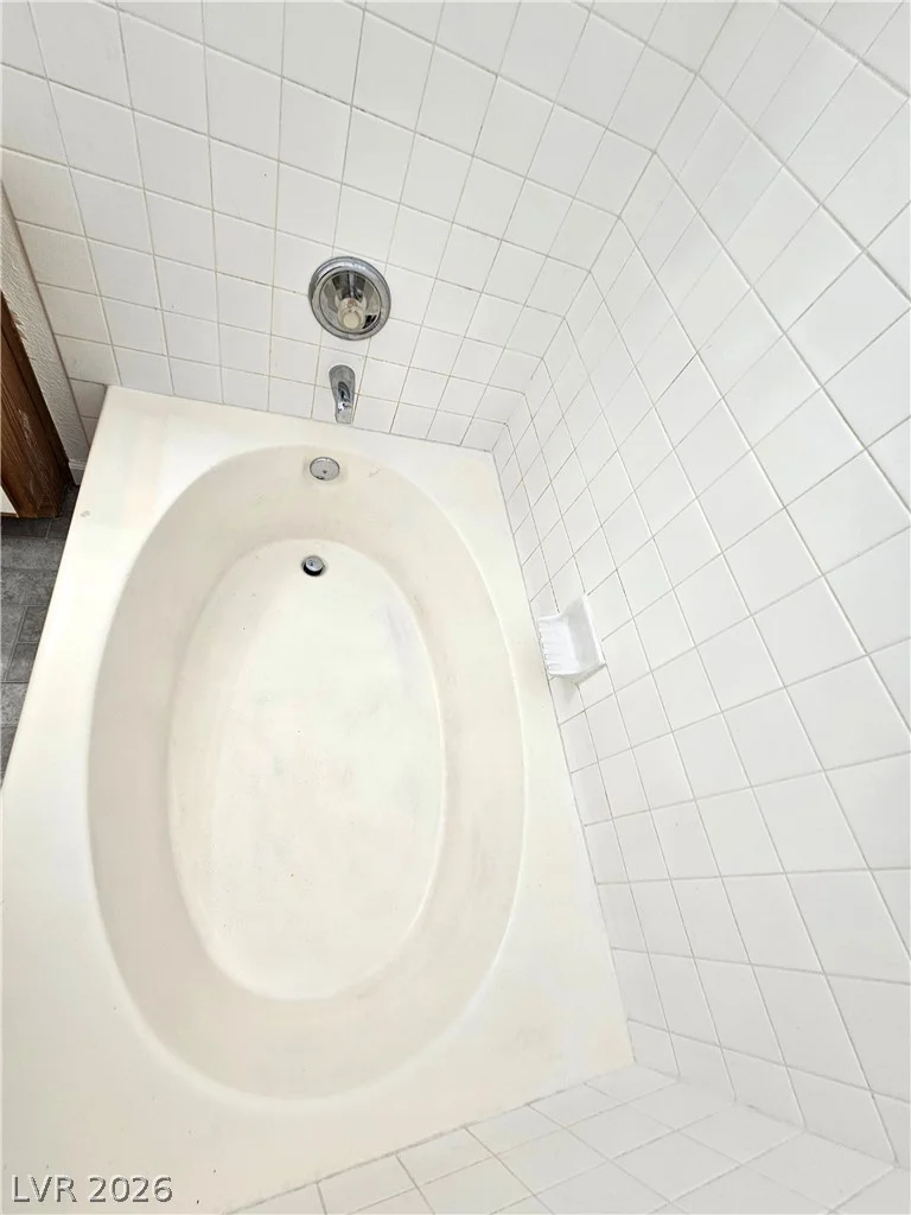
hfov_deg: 89.9
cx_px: 456
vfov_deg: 106.2
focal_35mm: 13
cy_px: 608
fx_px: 456
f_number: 2.2
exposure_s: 1/60.2
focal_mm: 2.2
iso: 50
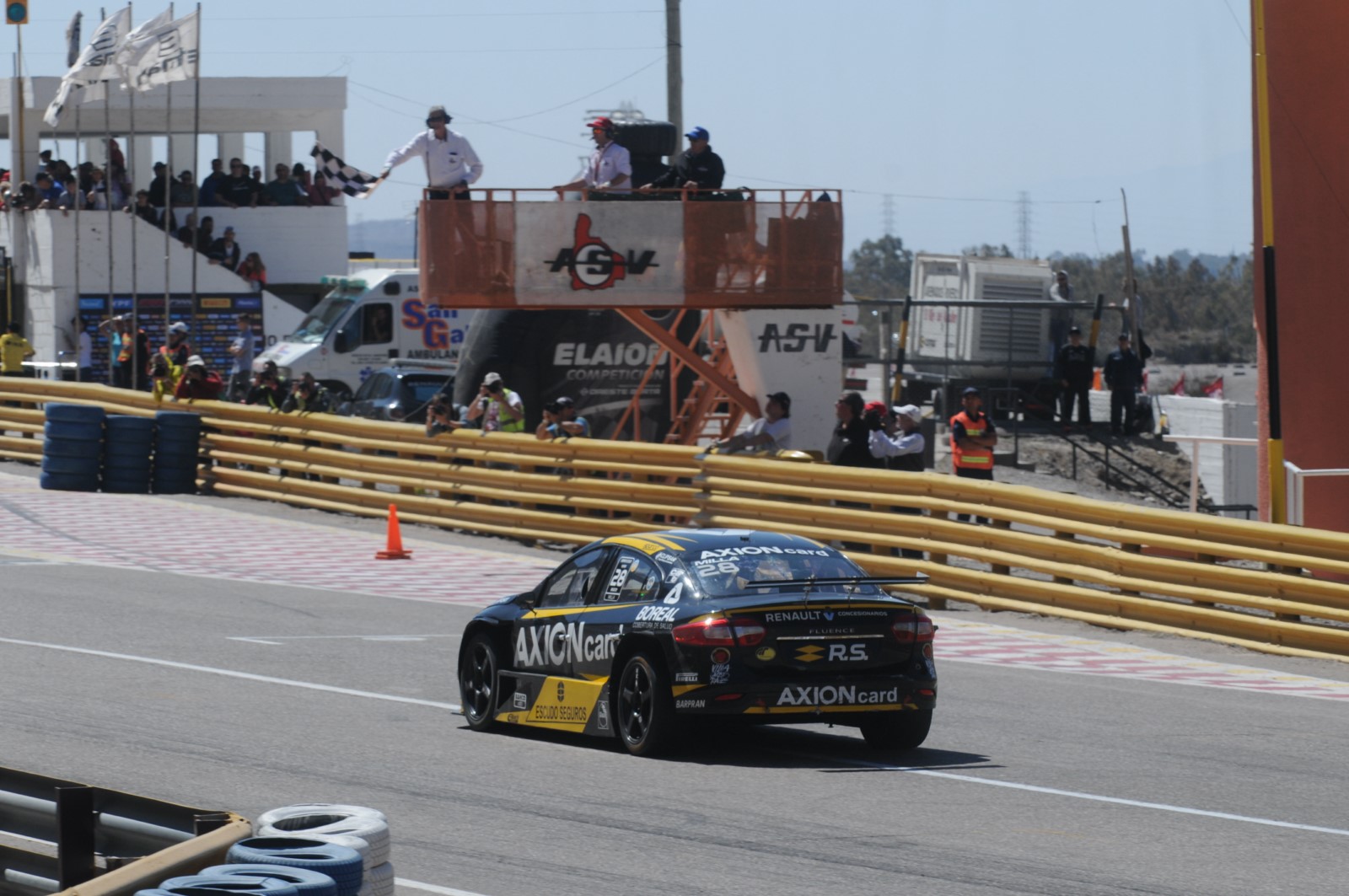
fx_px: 8702
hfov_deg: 8.9
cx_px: 674
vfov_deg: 5.9
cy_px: 448
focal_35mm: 232
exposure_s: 1/800
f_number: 6.3
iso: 250
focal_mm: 155
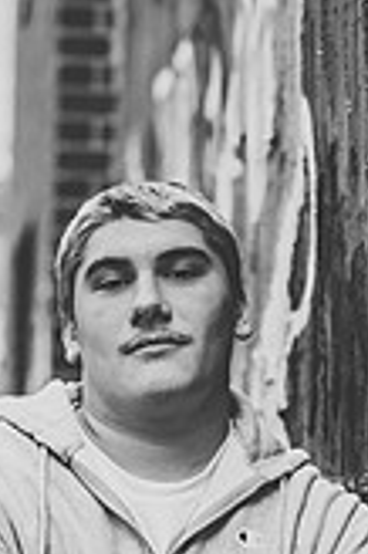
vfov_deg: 9.1
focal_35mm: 225
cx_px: 132
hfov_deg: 6.1
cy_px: 486
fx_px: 3457
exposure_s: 1/400
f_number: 2.8
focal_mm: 82
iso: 1600
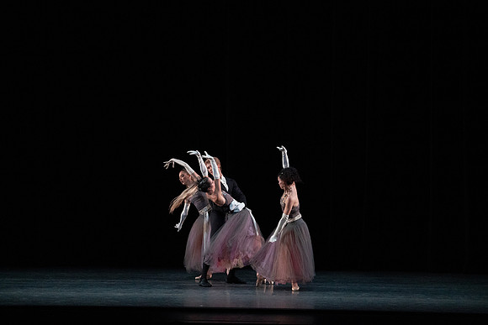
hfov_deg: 15.3
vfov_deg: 10.2
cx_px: 244
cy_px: 162
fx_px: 1817
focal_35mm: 134
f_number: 5.6
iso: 16000
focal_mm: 134
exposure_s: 1/400
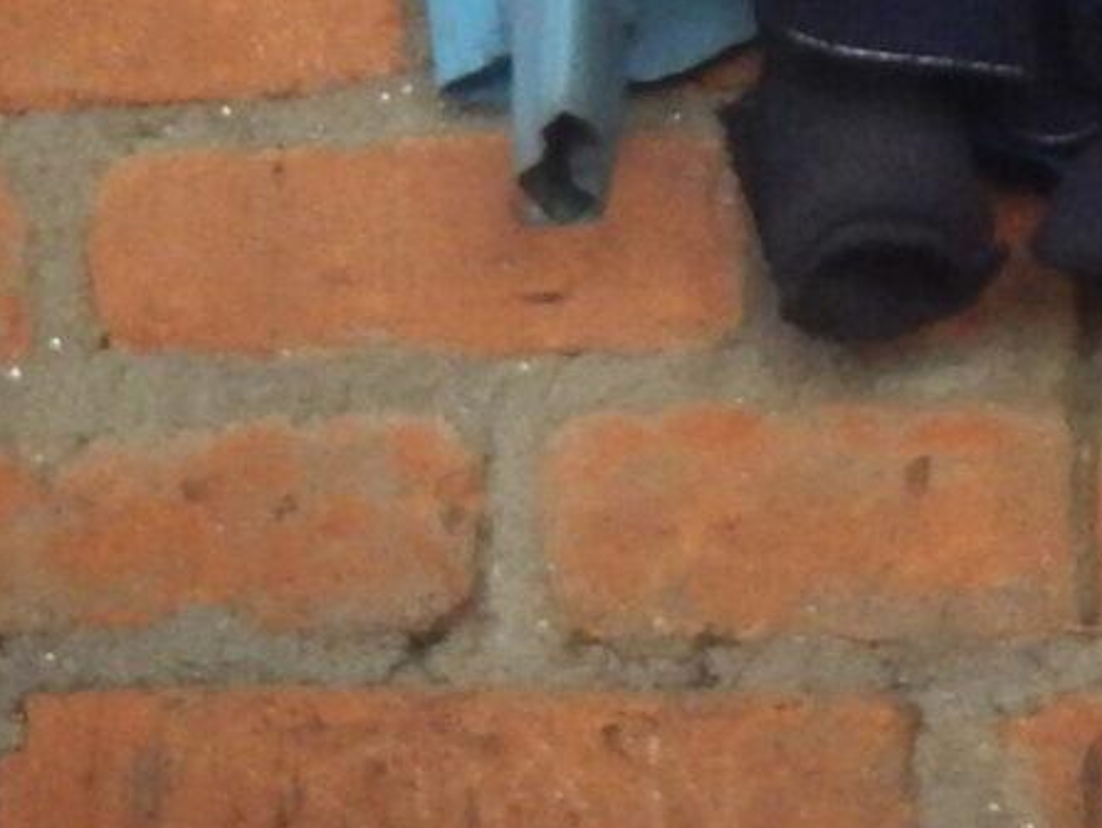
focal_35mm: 218
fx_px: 6944
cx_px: 465
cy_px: 1443
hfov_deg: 9.1
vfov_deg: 6.7
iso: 400
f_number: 3.4
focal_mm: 6.8
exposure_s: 1/20
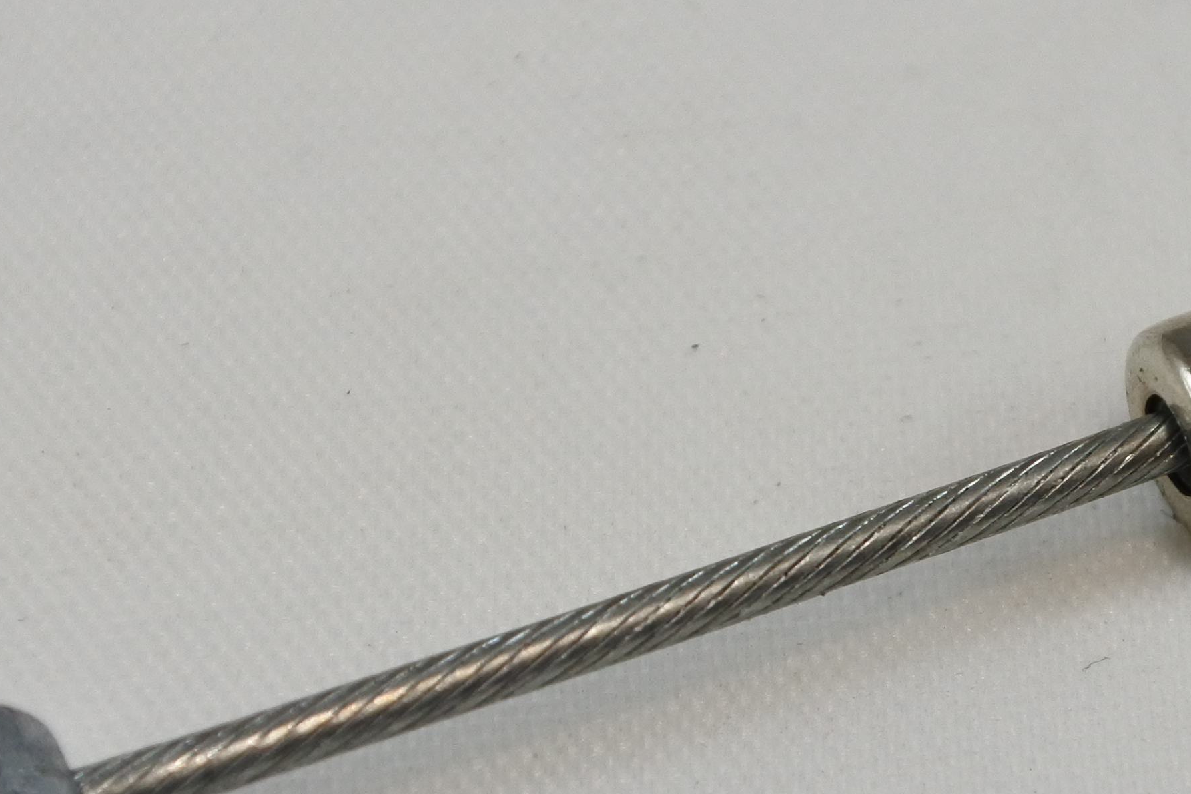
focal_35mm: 131
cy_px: 521
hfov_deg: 15.6
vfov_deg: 10.5
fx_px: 4334
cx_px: 803
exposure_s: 1/250
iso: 400
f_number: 4.2
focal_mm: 15.7
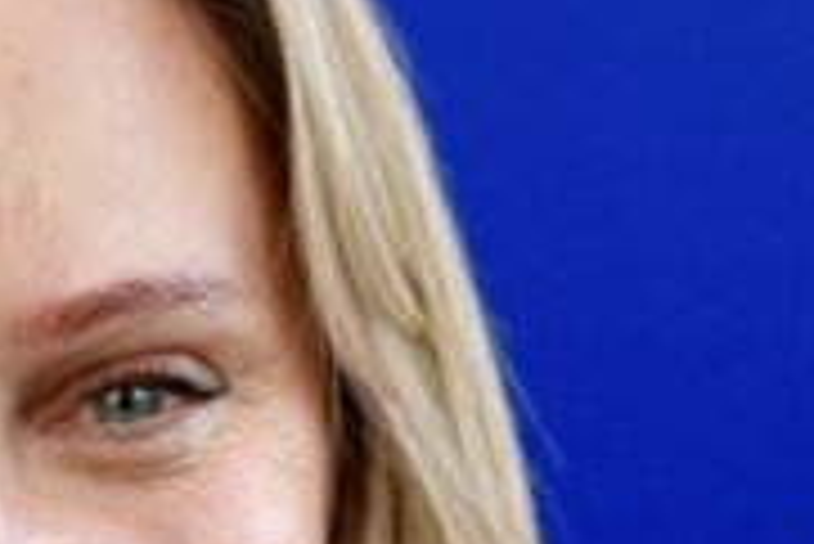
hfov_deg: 8.4
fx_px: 5521
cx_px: -99
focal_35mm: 244
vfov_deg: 5.5
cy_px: 1034
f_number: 3.2
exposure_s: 1/160
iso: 160
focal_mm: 41
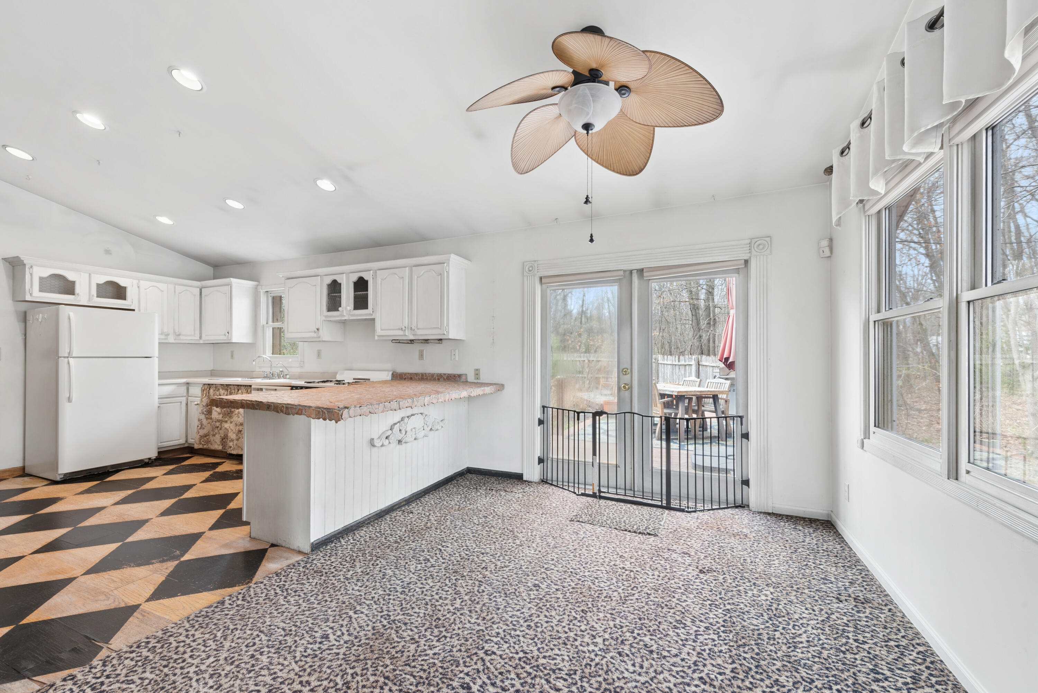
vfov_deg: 81.2
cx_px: 519
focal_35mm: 14
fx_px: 404
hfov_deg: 104.2
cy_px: 346
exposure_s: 1/3.33
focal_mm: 14
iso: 200
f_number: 11
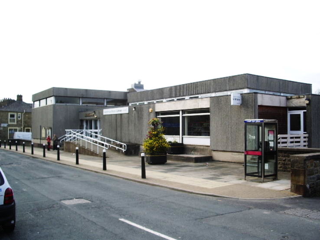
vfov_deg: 40.7
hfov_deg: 52.6
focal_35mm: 35
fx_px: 324
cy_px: 120
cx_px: 160
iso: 50
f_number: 4.3
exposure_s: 1/100
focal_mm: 5.8
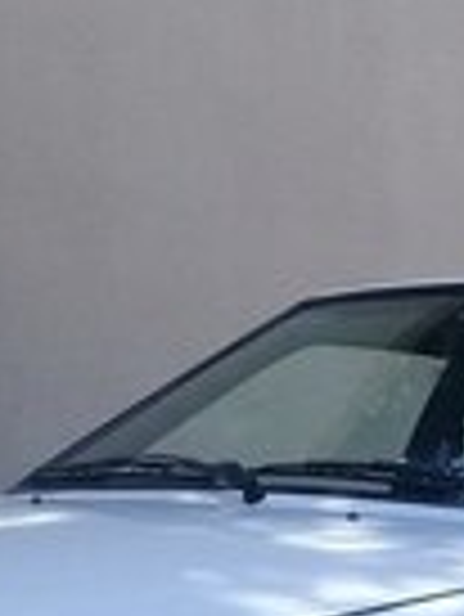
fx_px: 1999
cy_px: 913
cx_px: 788
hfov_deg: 12.3
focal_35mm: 112
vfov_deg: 16.1
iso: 50
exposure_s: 1/858
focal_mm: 3.3
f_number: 2.2
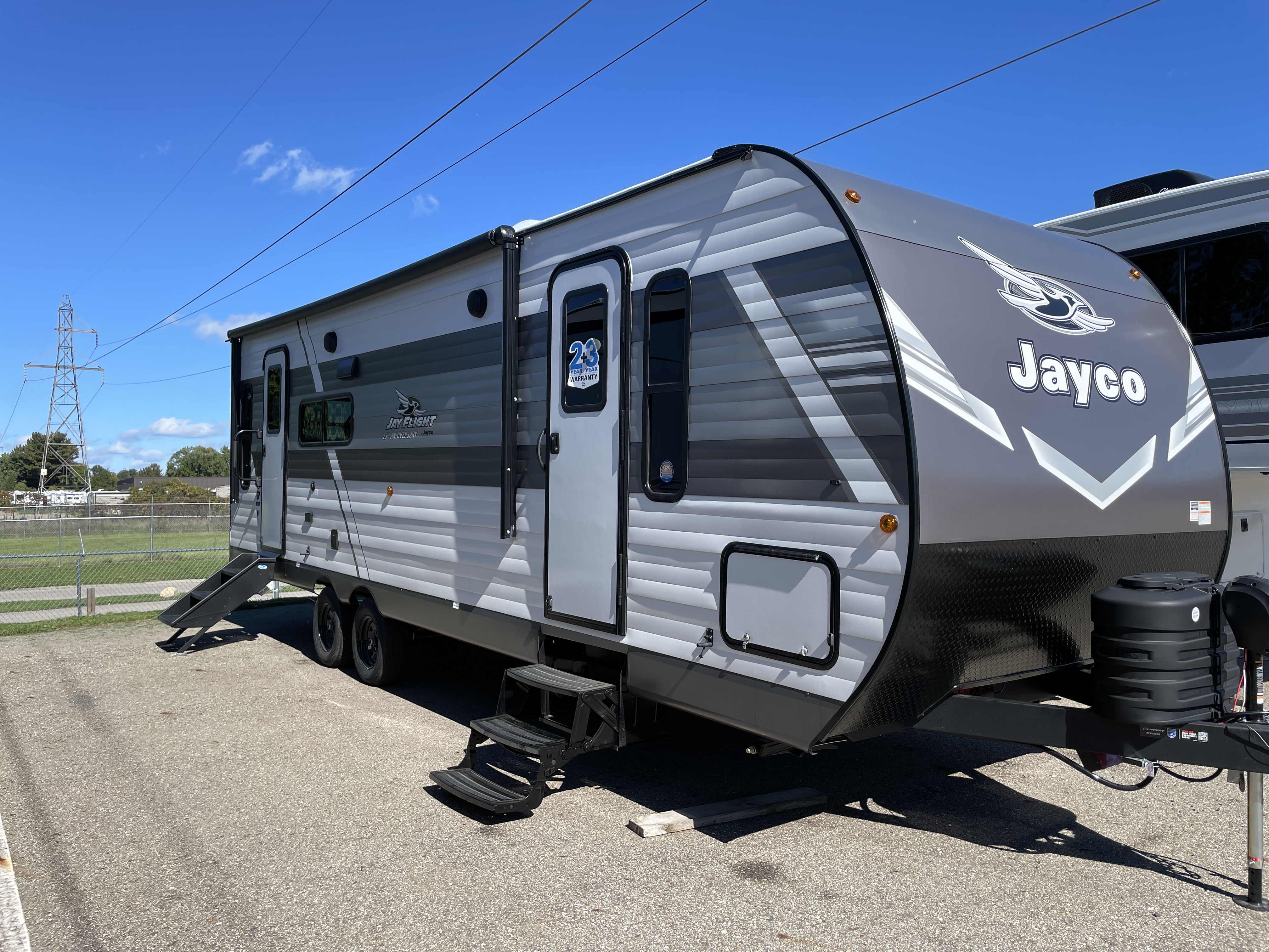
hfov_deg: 67.3
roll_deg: +1.2
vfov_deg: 53.1
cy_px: 476
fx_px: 953
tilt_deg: +3.3
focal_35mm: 26
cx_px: 634
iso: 32
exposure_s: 1/2564
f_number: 1.6
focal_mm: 4.2
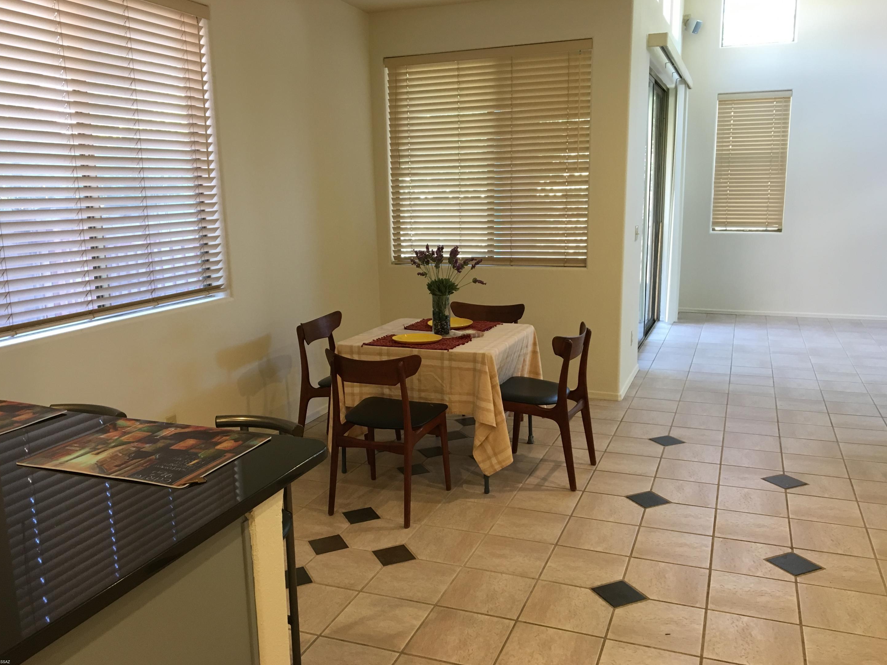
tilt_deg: -11.0
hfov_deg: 60.0
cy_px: 339
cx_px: 440
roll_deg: +1.4
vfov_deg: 46.8
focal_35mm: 30
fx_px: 769
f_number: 2.2
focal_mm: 4.15
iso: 100
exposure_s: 1/30
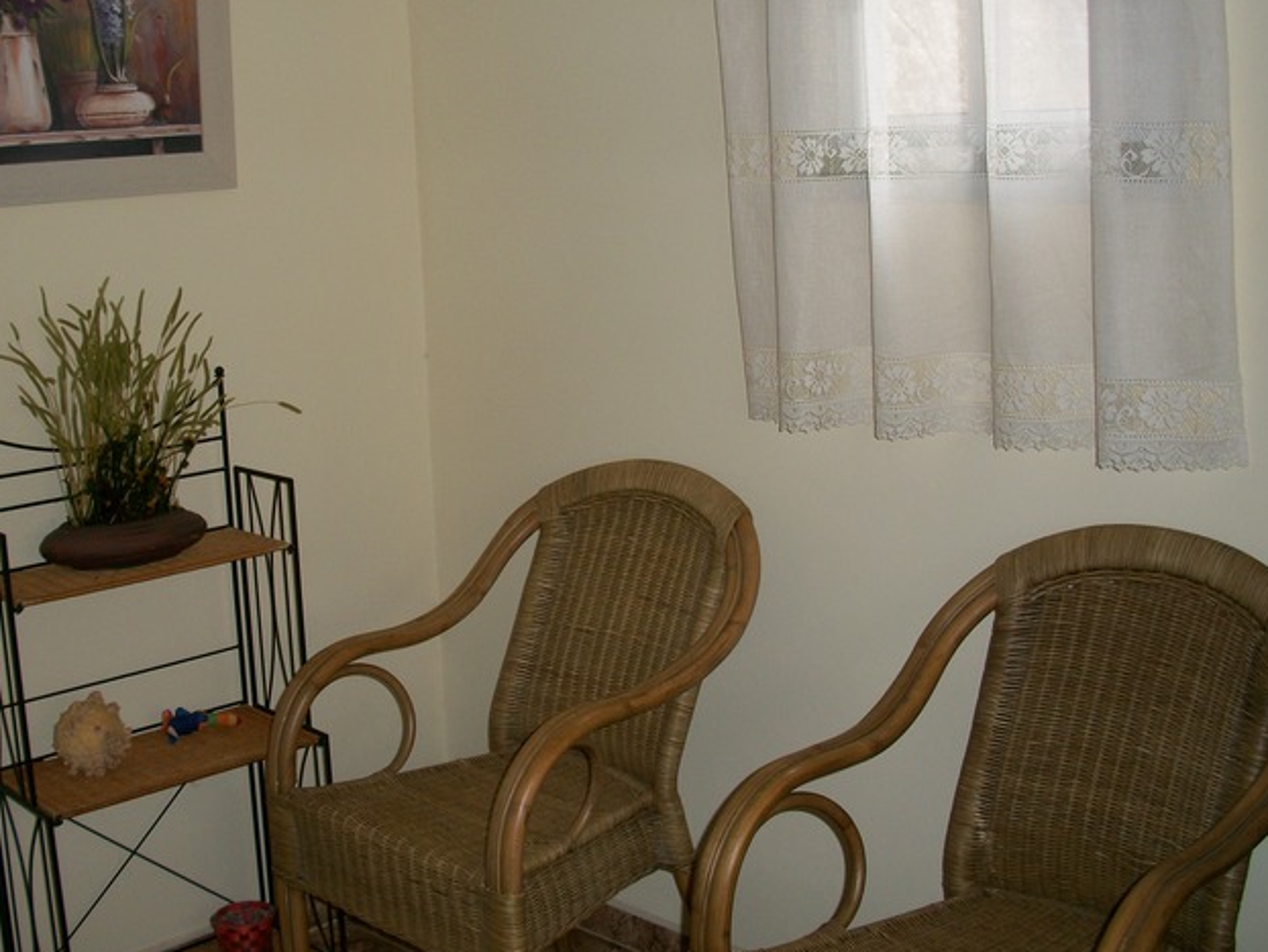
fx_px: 1649
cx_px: 595
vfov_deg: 32.2
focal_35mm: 45
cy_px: 467
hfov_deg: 42.0
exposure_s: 1/30
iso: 80
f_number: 3.1
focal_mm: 6.3
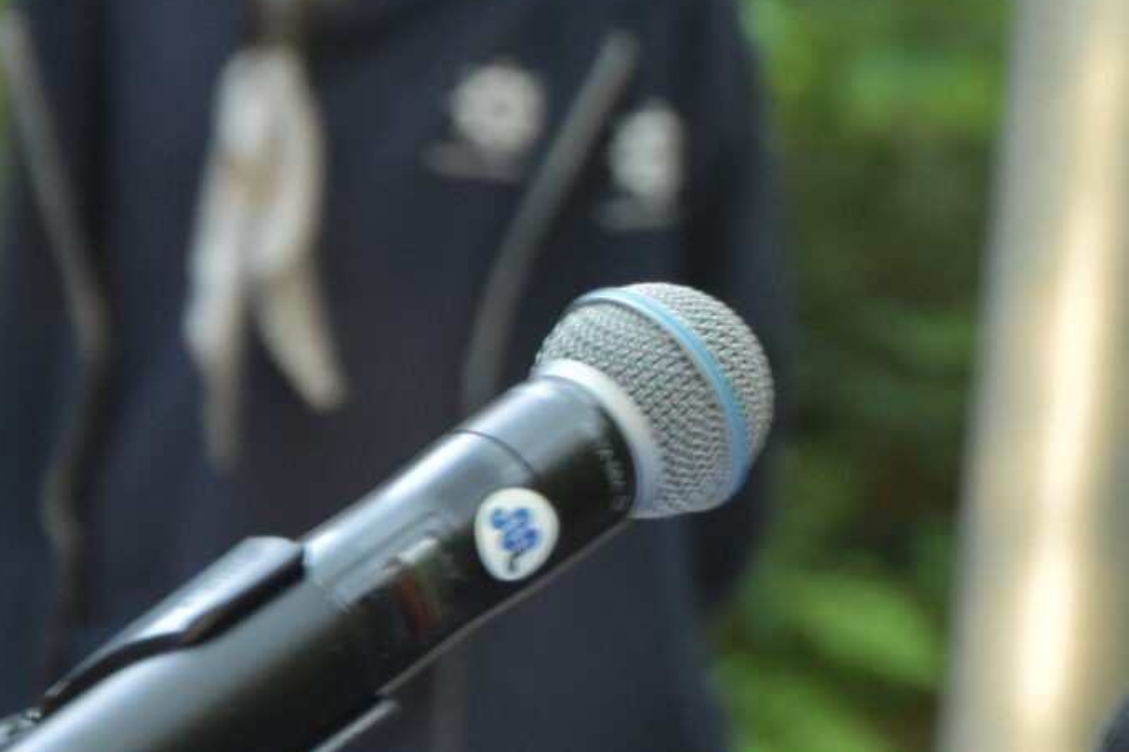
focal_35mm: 506
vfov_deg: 2.7
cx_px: 1446
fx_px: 15864
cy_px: 333
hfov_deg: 4.1
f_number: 5.6
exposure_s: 1/60
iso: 1400
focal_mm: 90
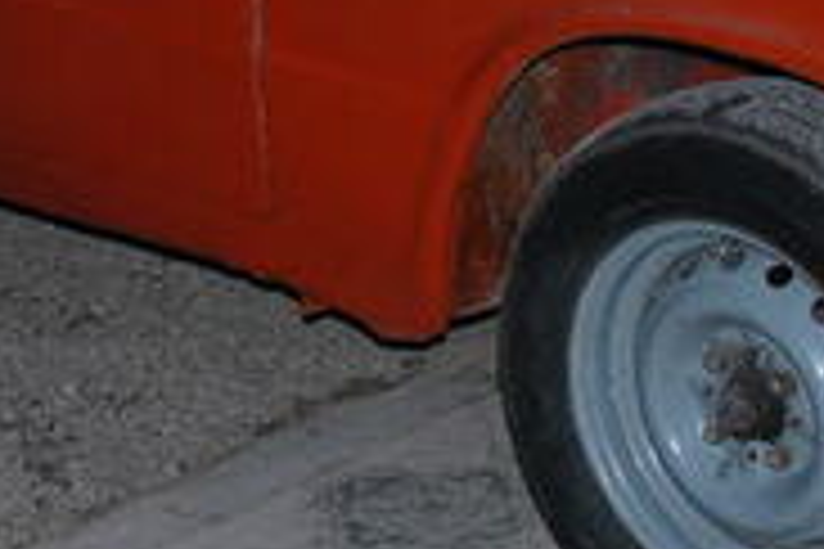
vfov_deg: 10.2
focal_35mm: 130
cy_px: -256
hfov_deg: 15.7
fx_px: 2975
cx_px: 243
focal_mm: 24
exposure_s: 1/60
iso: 200
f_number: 4.2
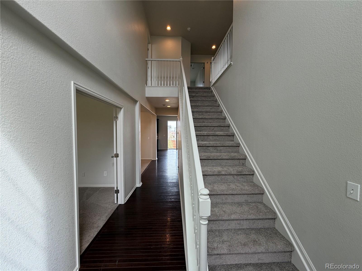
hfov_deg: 102.1
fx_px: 146
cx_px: 181
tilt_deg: -2.5
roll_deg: +0.0
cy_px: 136
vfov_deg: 85.7
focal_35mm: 14
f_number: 2.2
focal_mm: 2.22
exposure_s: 1/120
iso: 80
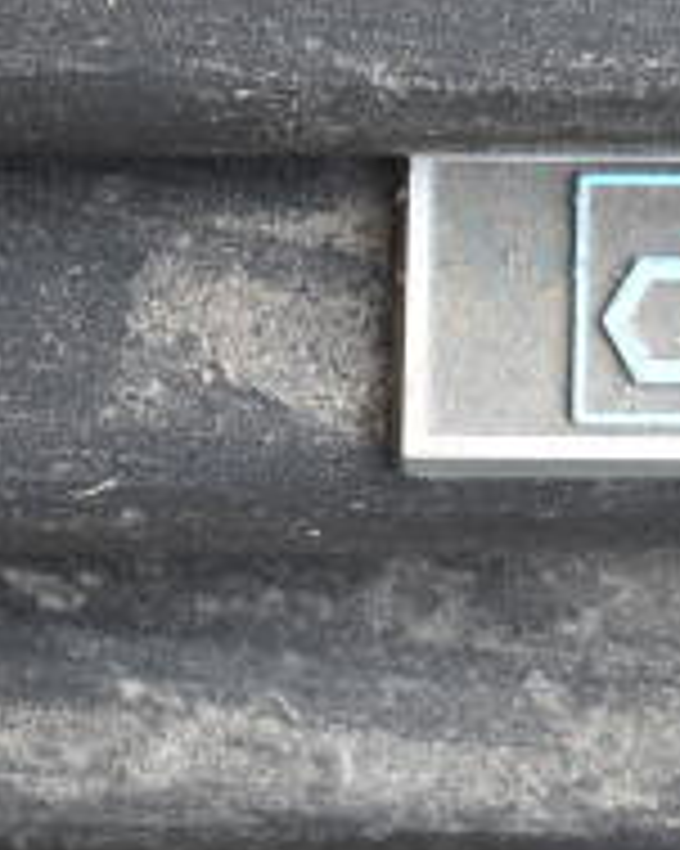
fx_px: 5489
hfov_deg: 6.9
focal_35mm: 218
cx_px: 1333
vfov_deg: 8.9
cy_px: 209
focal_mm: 48
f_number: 5.3
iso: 1600
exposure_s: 1/100
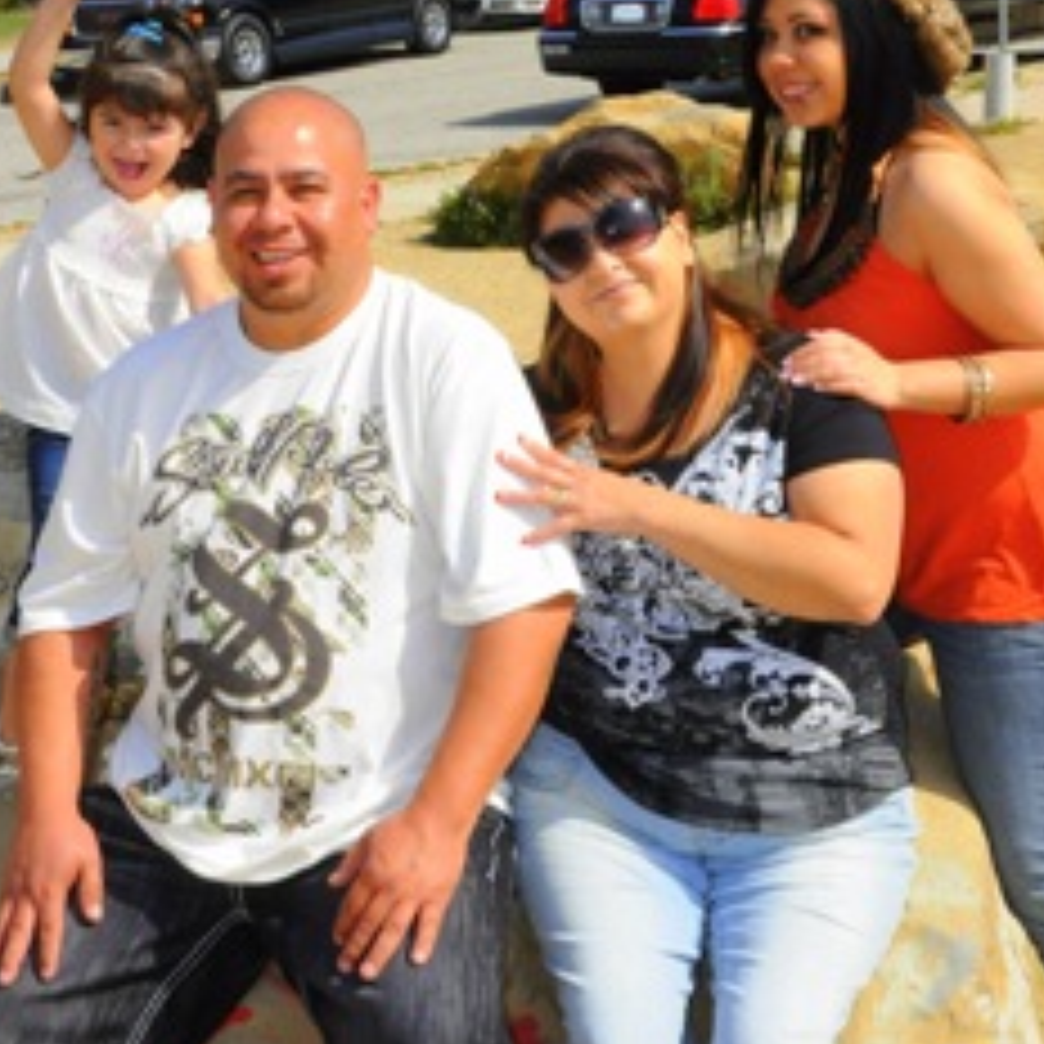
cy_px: 160
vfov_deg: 21.4
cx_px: 477
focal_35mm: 80
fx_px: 2722
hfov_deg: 21.7
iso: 800
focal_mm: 35
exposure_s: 1/200
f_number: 29
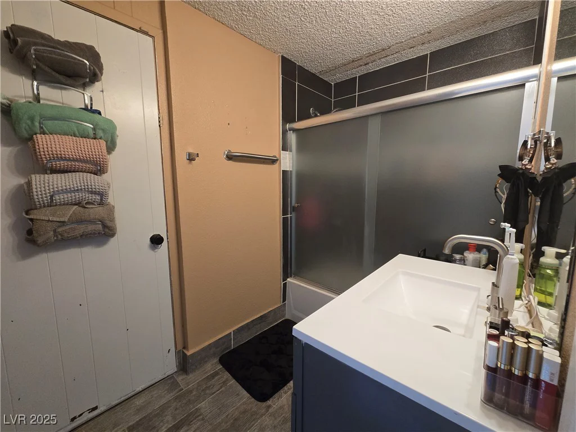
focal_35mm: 13
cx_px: 288
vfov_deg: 89.9
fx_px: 216
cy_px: 216
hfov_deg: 106.2
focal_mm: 2.2
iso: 320
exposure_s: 1/60
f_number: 2.2
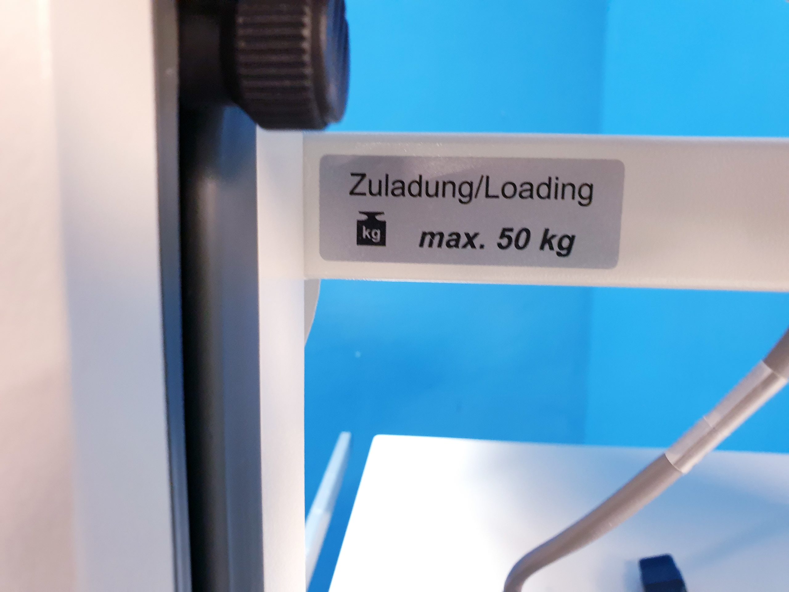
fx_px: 593
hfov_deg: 67.3
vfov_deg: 53.1
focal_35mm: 26
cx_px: 394
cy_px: 296
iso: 320
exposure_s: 1/20
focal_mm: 4.3
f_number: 2.4
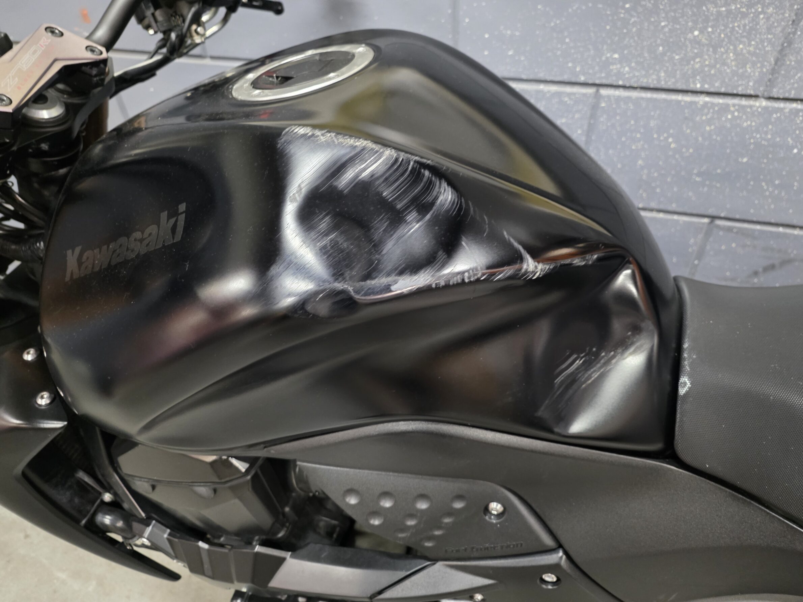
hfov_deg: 73.9
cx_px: 402
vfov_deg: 58.9
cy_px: 301
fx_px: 534
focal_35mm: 23
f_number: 1.7
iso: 1250
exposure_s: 1/25
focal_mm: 6.25
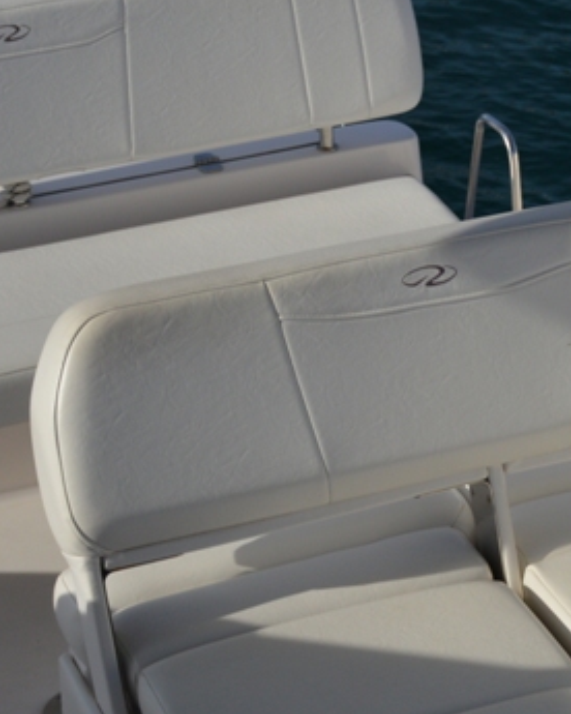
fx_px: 2641
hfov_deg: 12.1
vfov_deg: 15.4
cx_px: 687
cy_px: 406
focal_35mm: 125
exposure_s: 1/3200
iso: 160
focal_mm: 34
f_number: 4.2
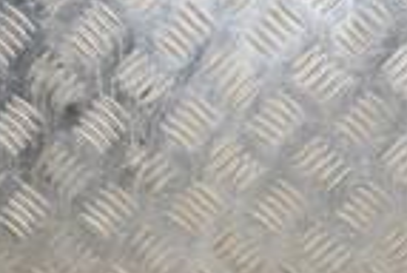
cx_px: 316
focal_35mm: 138
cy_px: 532
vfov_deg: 9.4
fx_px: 1563
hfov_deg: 14.8
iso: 800
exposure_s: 1/200
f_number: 8
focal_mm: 22
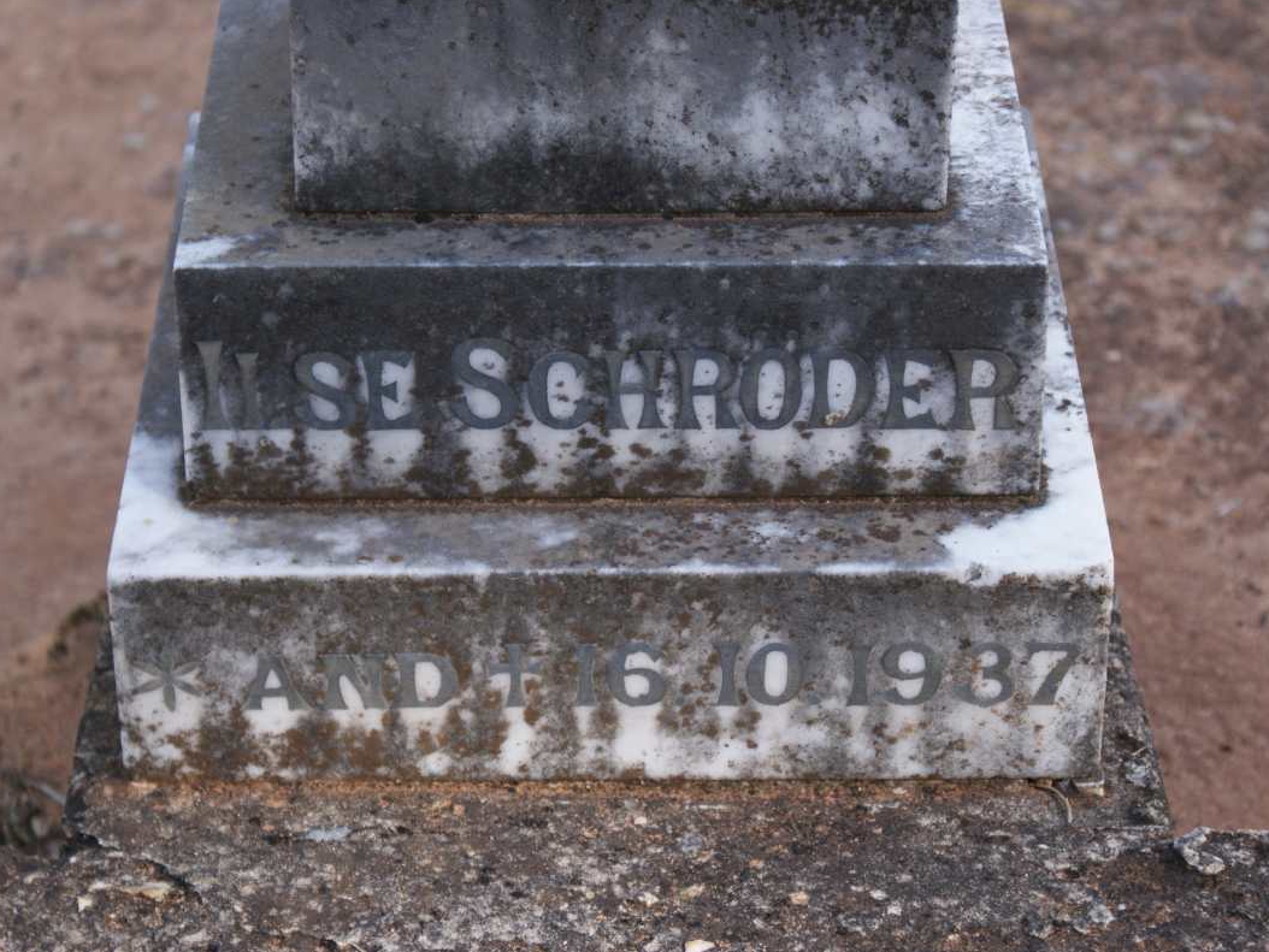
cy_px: 475
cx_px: 648
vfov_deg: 13.0
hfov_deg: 17.3
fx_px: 4180
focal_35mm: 114
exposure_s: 1/125
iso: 320
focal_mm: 70
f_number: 5.6
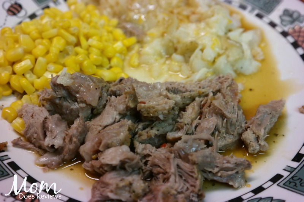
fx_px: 422
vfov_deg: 27.0
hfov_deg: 39.6
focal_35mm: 50
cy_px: 101
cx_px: 152
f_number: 4.5
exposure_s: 1/60
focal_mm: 33
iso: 1600
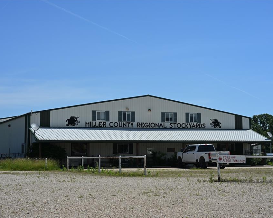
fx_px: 549
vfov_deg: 22.5
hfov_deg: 27.9
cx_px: 142
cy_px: 109
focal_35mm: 68
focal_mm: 60
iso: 100
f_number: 8
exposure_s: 1/500
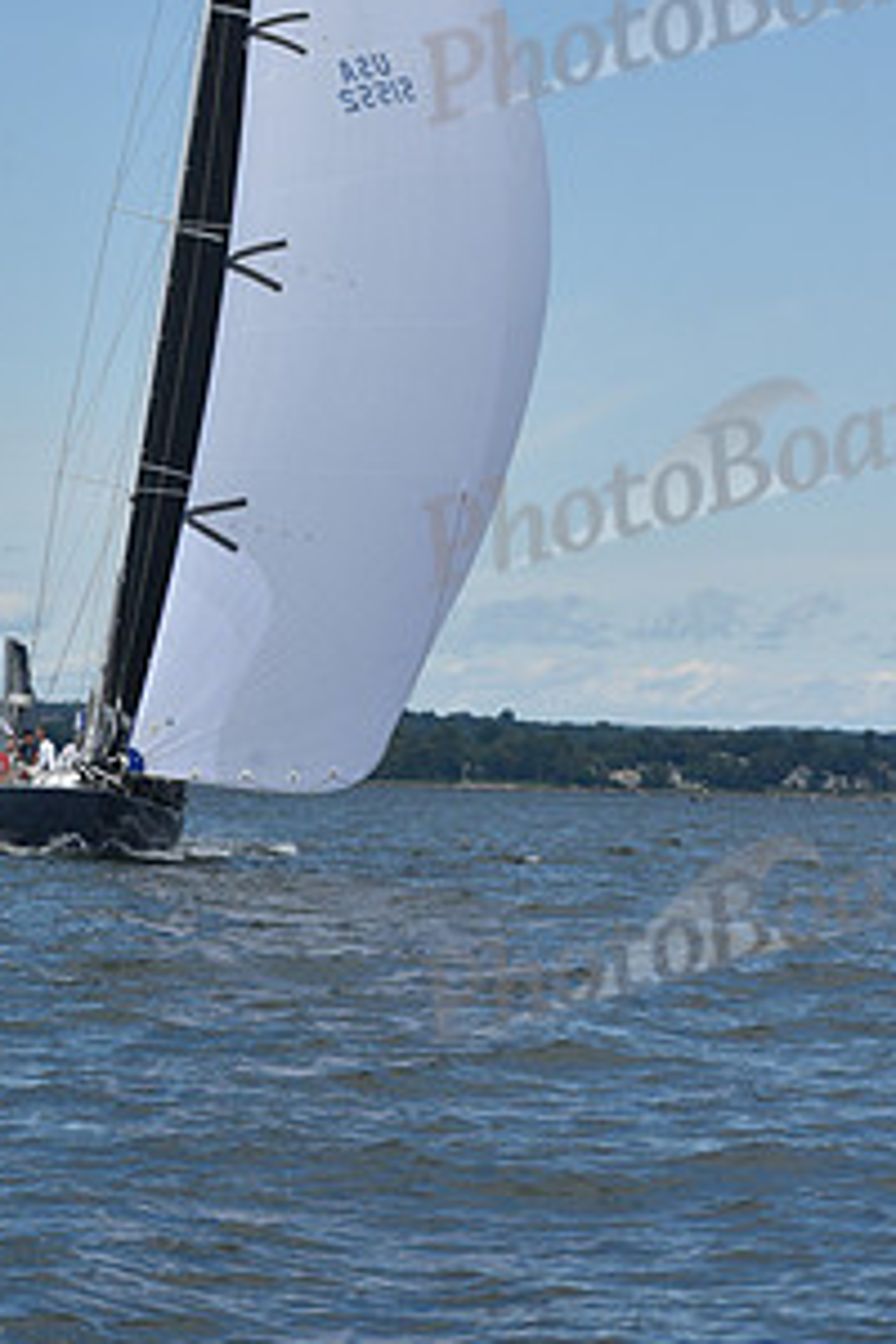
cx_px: 190
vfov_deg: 12.3
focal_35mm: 166
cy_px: 305
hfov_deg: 8.3
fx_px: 6197
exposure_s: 1/1000
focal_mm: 86
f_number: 10
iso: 320
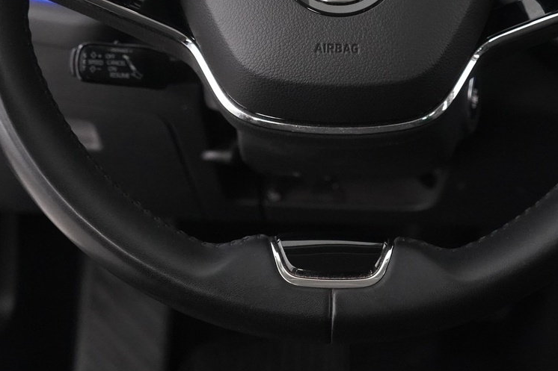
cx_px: 340
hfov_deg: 31.8
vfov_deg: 20.7
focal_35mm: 63
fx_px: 976
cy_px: -19
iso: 5000
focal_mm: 29
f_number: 4
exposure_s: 1/40
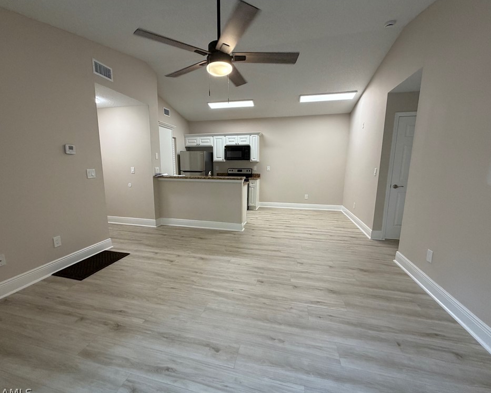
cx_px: 236
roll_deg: +0.0
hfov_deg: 96.8
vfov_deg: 84.0
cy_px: 200
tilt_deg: -9.6
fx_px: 218
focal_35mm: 15
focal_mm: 2.22
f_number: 2.2
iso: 250
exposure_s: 1/120
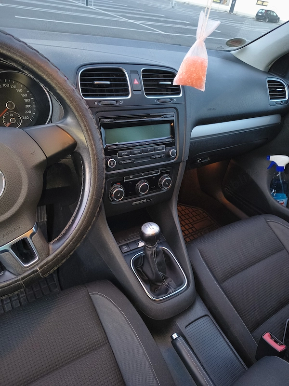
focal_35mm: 24
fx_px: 267
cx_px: 144
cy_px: 193
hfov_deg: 56.8
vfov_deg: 71.6
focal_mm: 5.56
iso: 1247
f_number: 1.8
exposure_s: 1/50
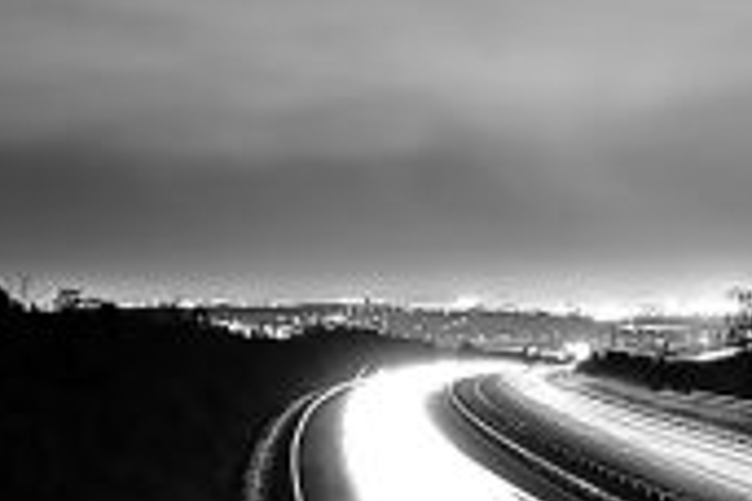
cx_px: 1099
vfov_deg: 15.5
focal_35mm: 87
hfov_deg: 20.4
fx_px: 1817
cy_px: 483
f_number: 4
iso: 100
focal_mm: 18
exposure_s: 30
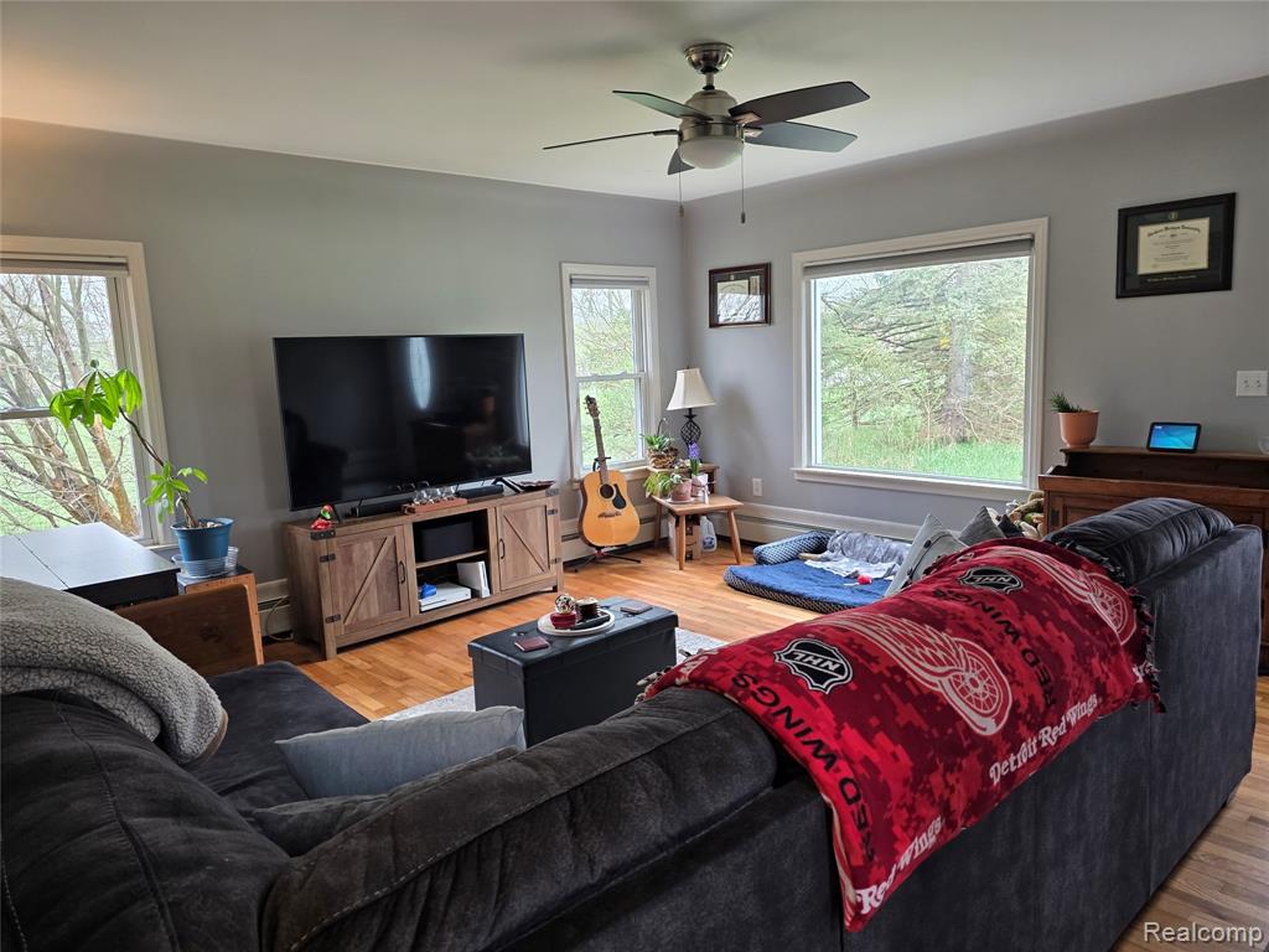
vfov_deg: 58.9
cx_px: 634
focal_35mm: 23
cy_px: 476
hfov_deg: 73.9
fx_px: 843
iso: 160
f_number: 1.7
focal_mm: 6.3
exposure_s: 1/120
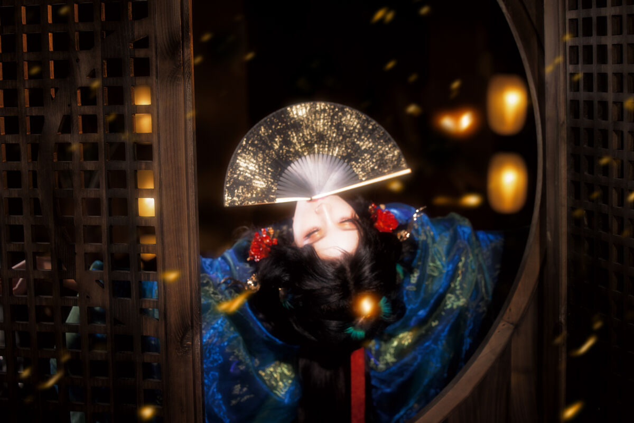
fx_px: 1250
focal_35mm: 71
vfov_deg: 19.2
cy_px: 212
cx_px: 317
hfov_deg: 28.5
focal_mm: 70
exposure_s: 1/125
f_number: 3.2
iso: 500
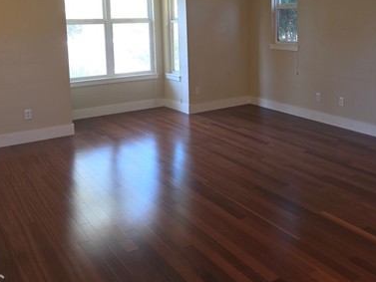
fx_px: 424
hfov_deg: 47.5
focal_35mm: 39
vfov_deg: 35.7
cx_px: 228
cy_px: 59
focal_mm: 6.3
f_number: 1.7
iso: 100
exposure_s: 1/30
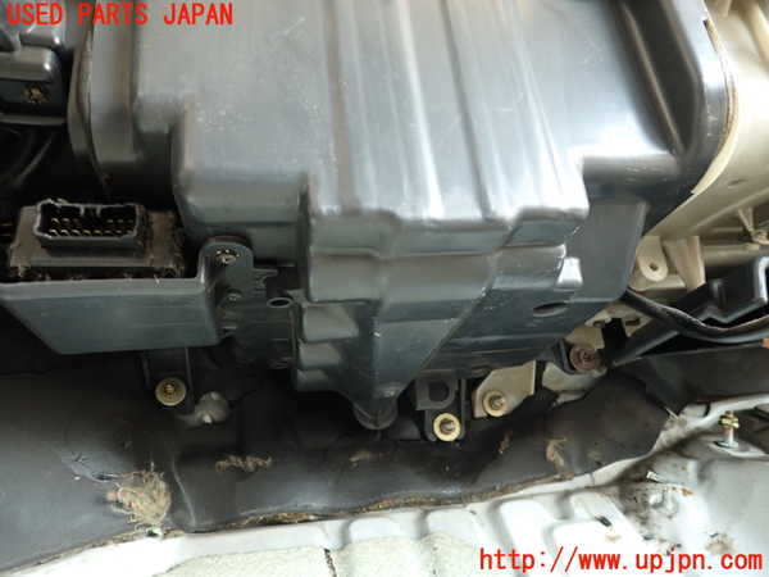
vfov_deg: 54.9
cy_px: 288
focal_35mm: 25
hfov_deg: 69.4
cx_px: 384
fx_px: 555
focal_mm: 4.5
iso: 200
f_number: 2
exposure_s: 1/30
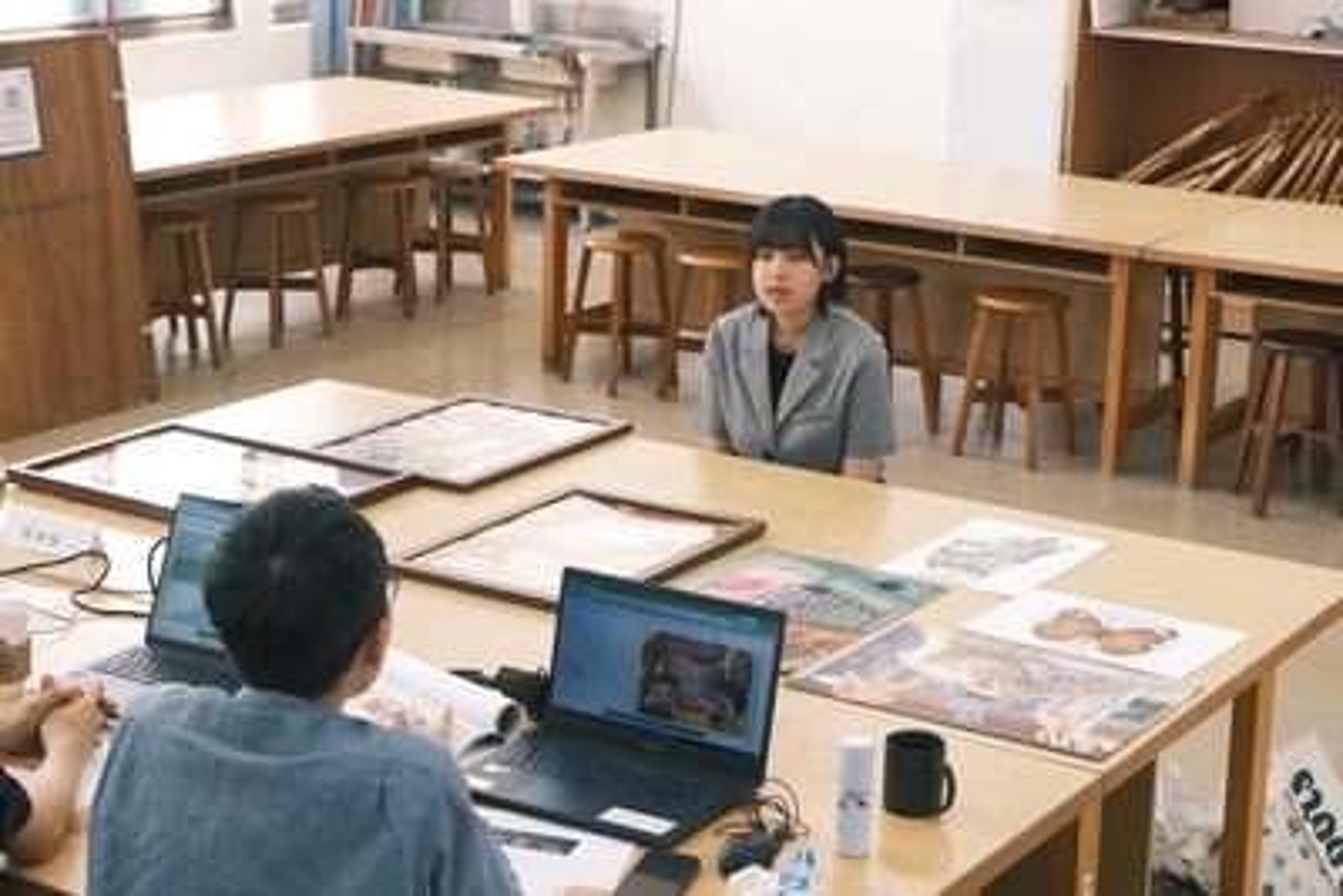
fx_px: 2612
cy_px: 448
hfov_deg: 28.8
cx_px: 672
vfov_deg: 19.5
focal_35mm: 70
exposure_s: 1/125
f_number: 4.7
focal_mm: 46.6
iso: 2000
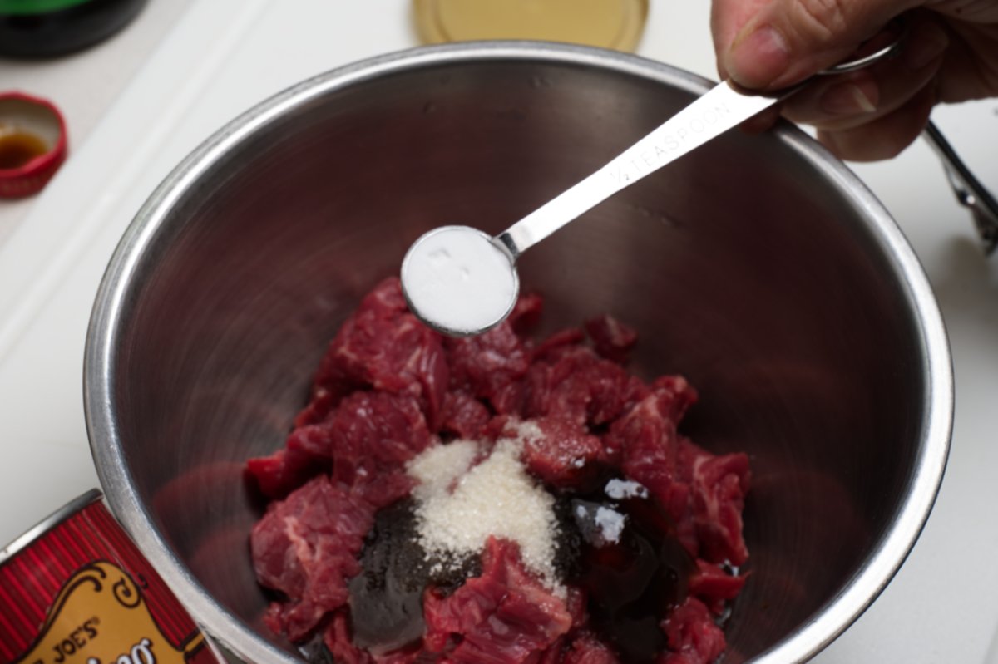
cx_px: 499
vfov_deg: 19.4
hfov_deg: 28.9
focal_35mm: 70
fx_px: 1940
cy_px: 332
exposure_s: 1/60
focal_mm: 70
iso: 100
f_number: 10
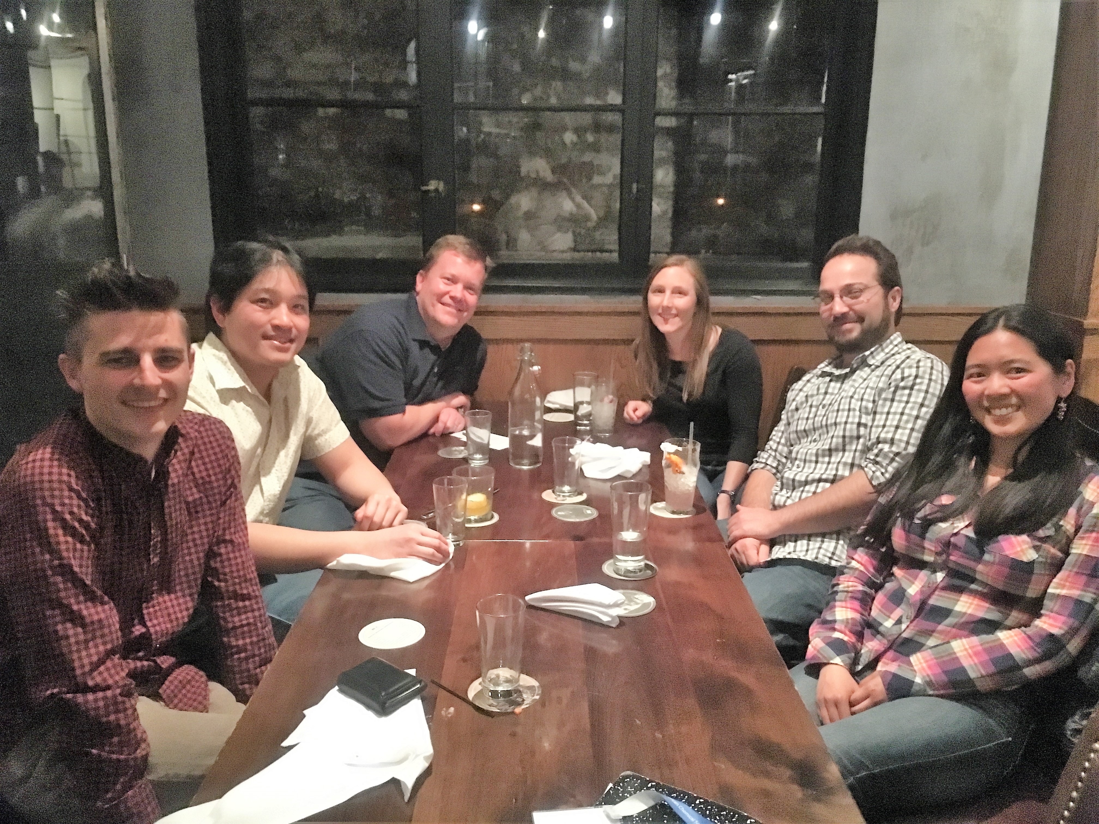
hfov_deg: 61.7
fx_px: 921
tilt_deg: -13.4
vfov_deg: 48.2
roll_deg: -0.3
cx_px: 550
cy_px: 412
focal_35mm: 29
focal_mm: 4.15
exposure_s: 1/15
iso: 1600
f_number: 2.2
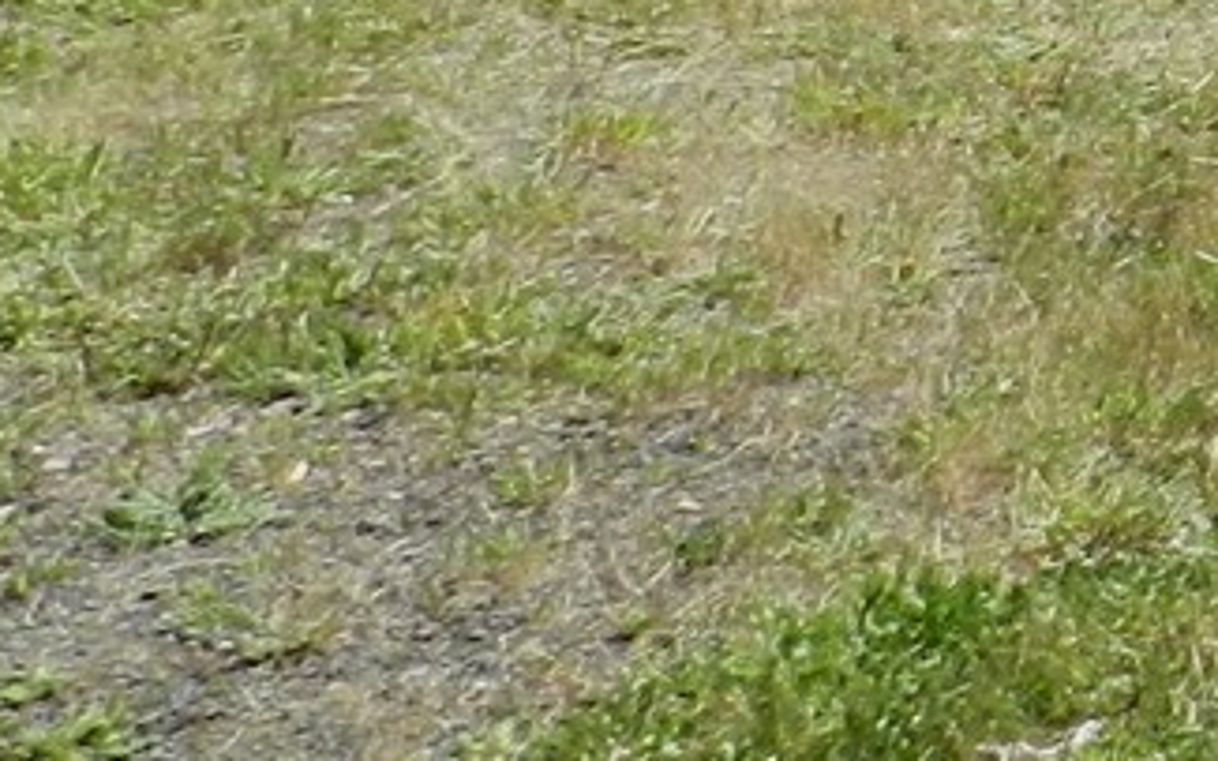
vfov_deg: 10.2
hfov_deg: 14.3
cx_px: 2477
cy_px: -660
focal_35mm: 120
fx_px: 3983
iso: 160
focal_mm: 4
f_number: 4
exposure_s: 1/800
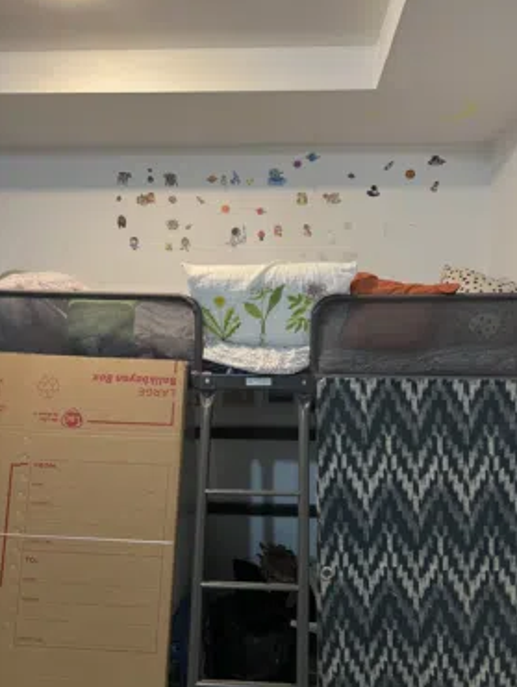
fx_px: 557
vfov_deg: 63.4
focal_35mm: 28
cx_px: 272
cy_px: 348
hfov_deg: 49.8
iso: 250
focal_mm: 5.7
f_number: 1.5
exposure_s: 1/50
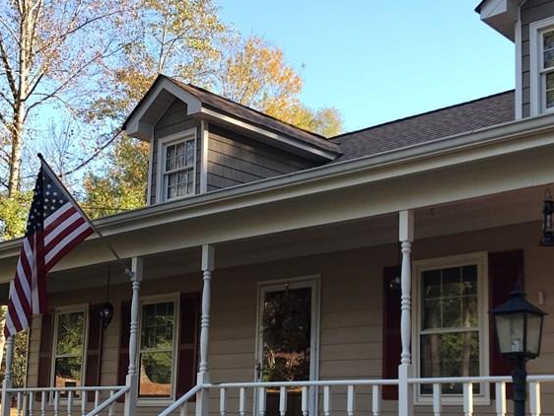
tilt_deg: +7.8
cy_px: 298
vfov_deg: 28.3
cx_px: 393
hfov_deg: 36.9
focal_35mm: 51
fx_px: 817
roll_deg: -0.8
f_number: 1.8
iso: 20
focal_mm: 3.99
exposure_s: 1/431
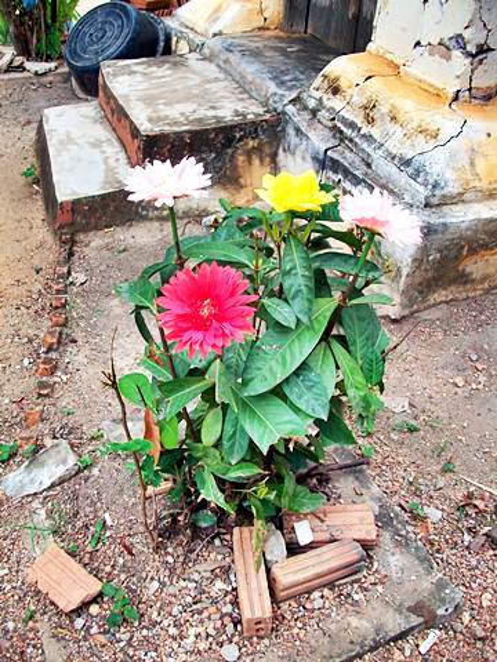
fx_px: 651
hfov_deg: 41.8
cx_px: 248
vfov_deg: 54.0
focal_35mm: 34
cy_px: 331
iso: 80
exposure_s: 1/250
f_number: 2.8
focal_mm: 5.7
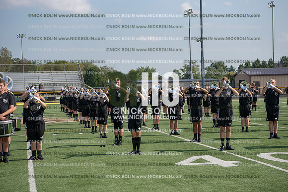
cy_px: 96
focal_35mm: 70
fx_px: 560
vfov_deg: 19.5
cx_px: 144
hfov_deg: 28.8
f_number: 5.6
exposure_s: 1/2000
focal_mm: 70
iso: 200
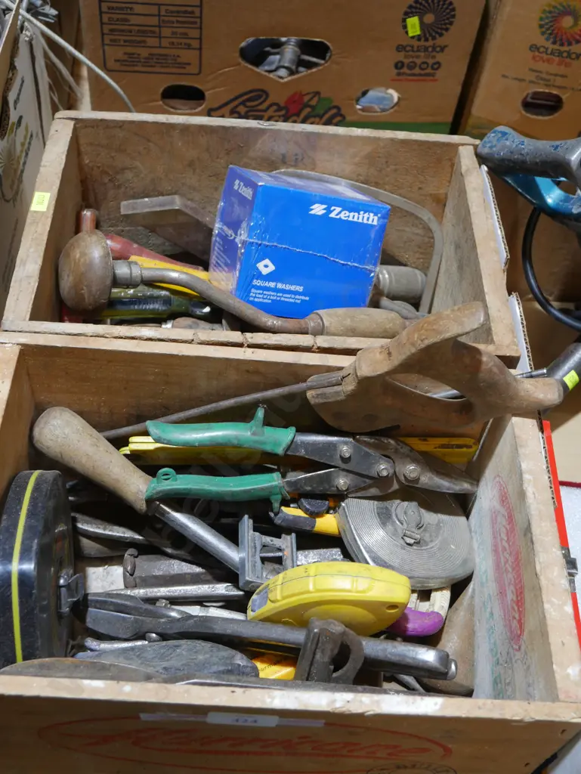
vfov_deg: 46.8
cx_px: 290
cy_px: 387
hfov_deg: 36.0
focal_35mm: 40
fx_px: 894
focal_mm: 20
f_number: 4.5
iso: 500
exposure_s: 1/60
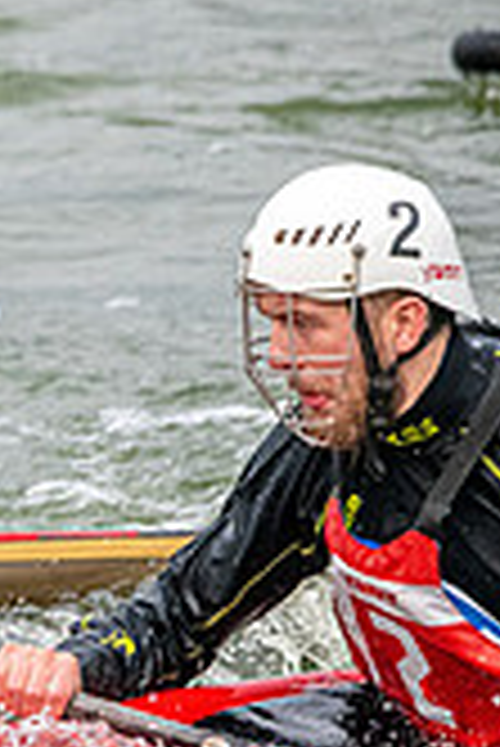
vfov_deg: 2.0
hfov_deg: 1.3
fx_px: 21786
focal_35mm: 1048
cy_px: 592
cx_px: -500
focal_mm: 300
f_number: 8
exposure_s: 1/2000
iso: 3200
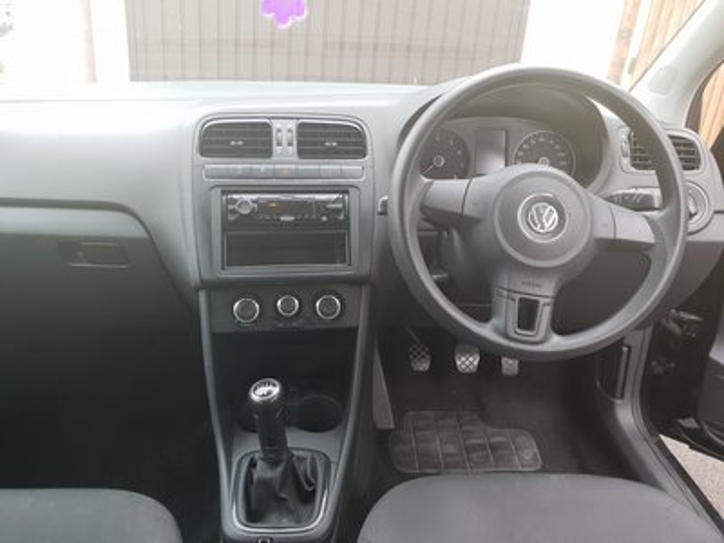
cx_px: 362
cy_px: 272
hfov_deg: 67.3
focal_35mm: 26
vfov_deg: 53.1
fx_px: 544
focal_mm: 4.3
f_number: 2.4
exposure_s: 1/100
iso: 80
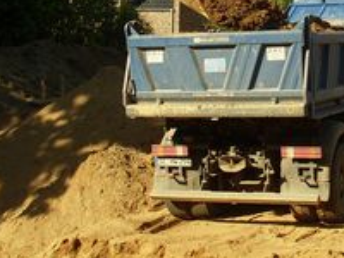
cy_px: 39
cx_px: 368
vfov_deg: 15.4
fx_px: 944
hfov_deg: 19.8
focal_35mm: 95
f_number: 7.7
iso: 80
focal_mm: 6.3
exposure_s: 1/180
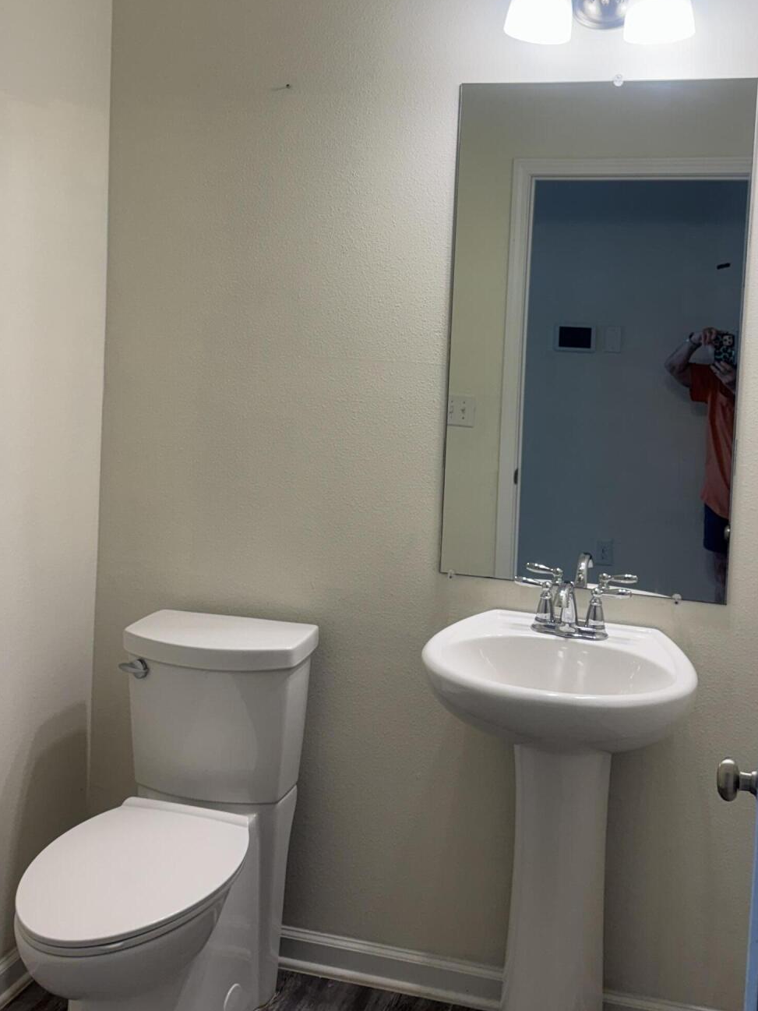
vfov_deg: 49.6
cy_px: 369
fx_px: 1080
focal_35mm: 37
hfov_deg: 38.6
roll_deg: -1.4
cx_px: 432
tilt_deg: -2.3
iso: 80
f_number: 1.78
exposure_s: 1/120
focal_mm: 6.76
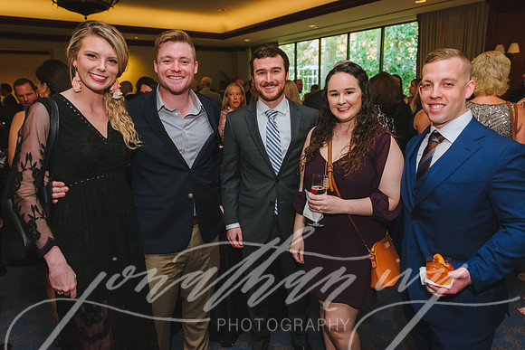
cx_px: 262
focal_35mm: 26
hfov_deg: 69.4
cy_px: 175
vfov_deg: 49.6
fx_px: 379
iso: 3200
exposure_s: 1/160
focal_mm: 26
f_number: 4
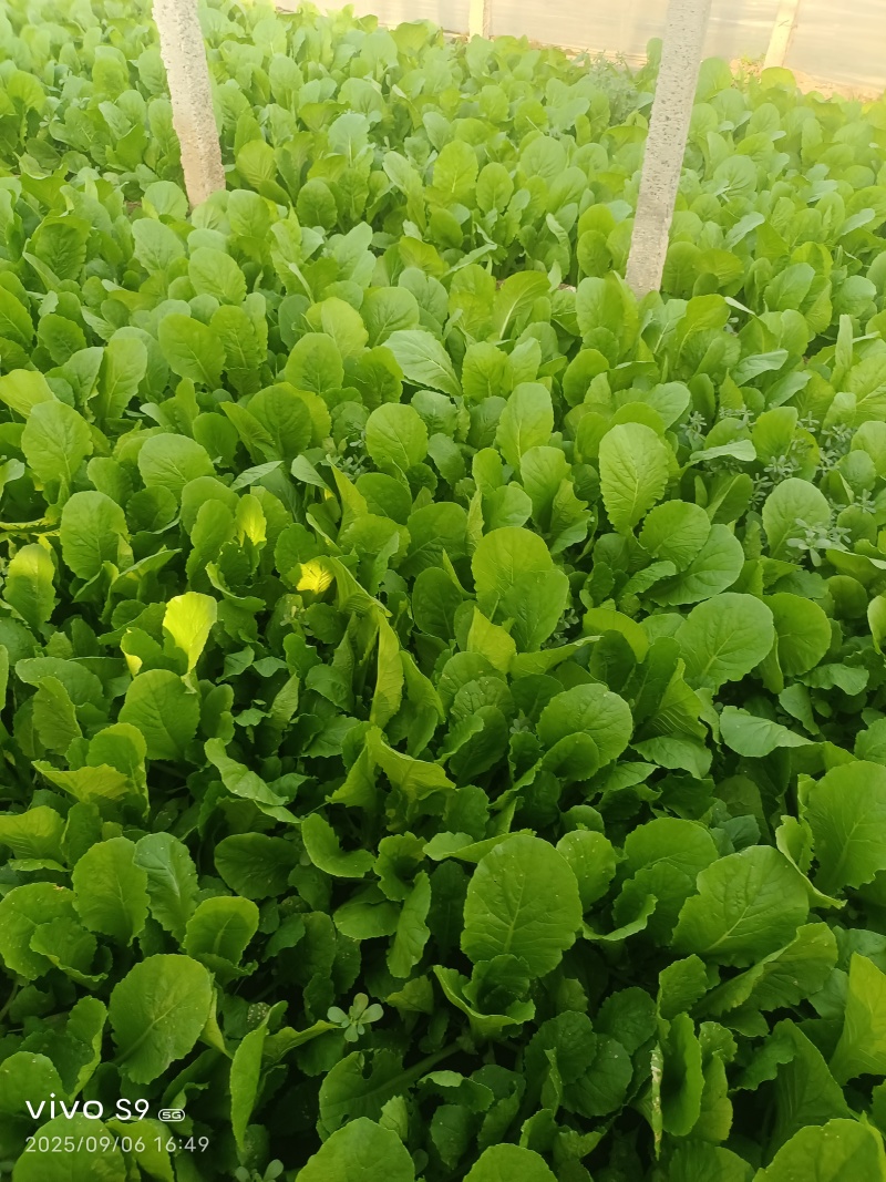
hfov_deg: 54.9
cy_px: 591
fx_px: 853
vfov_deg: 69.4
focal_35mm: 25
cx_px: 443
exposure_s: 1/100
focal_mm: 4.71
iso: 211
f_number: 1.79
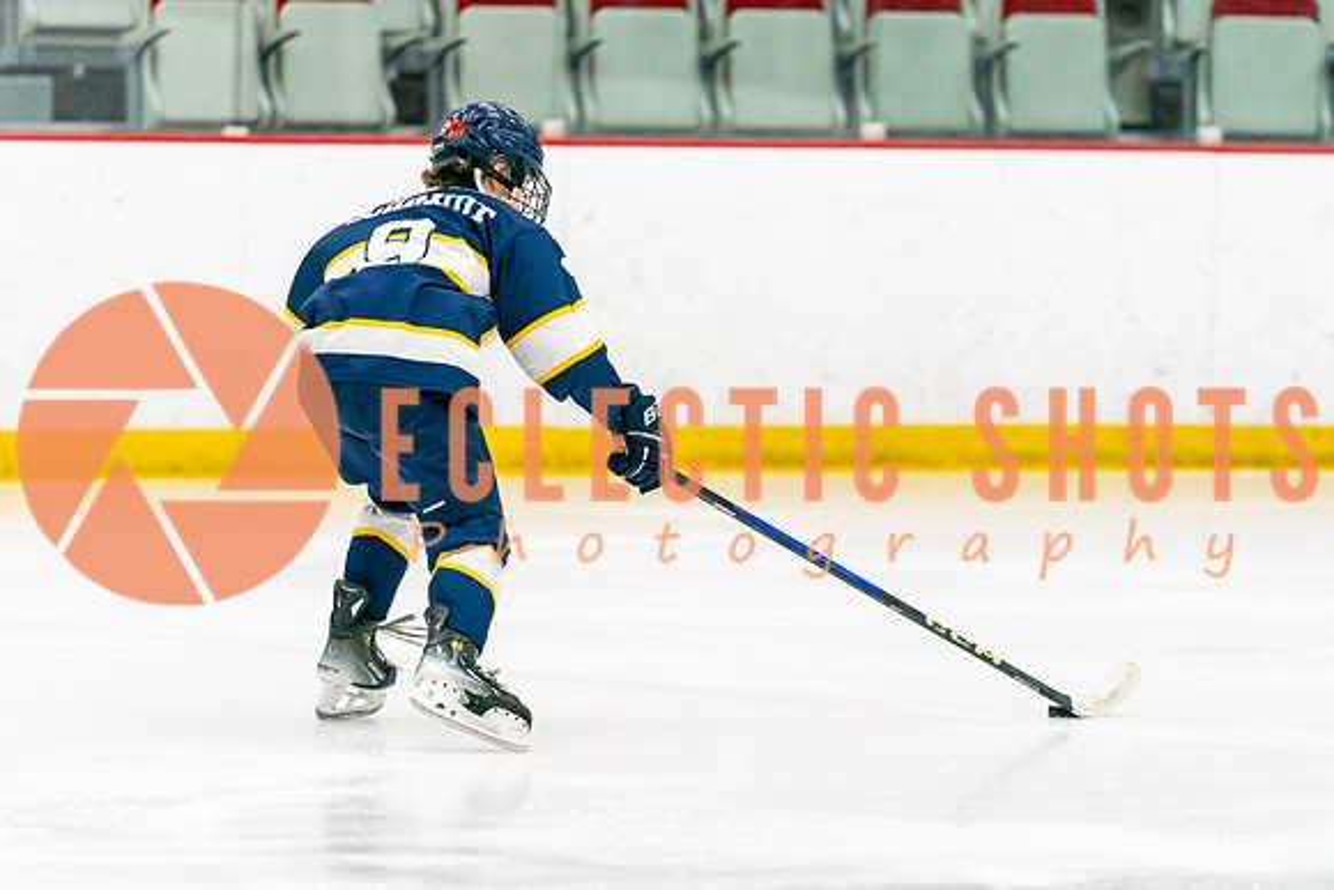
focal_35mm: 311
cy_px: 562
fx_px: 11512
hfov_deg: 6.6
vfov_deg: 4.4
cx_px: 656
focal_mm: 200
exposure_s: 1/1250
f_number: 2.8
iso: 3200
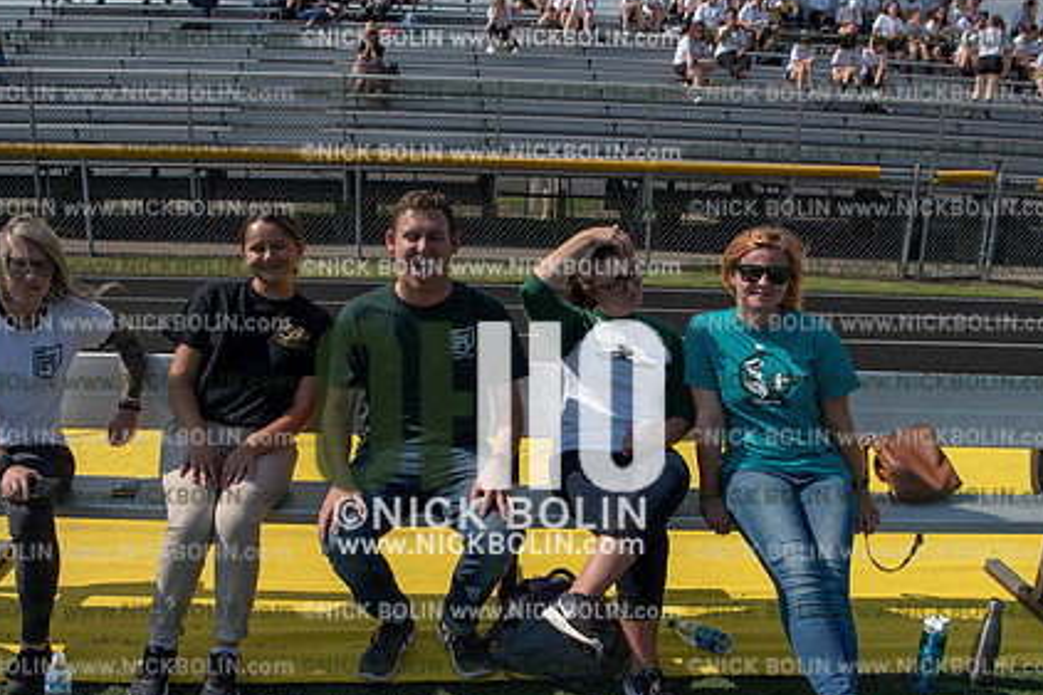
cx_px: 489
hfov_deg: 57.2
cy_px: 439
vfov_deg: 39.6
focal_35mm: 33
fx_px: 956
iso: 200
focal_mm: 24
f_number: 5.6
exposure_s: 1/1600
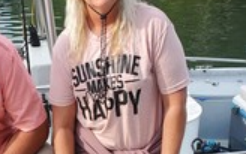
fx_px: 551
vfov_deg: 15.3
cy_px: 191
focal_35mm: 82
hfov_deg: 24.9
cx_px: 58
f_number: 2.4
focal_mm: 4.3
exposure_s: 1/463
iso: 50
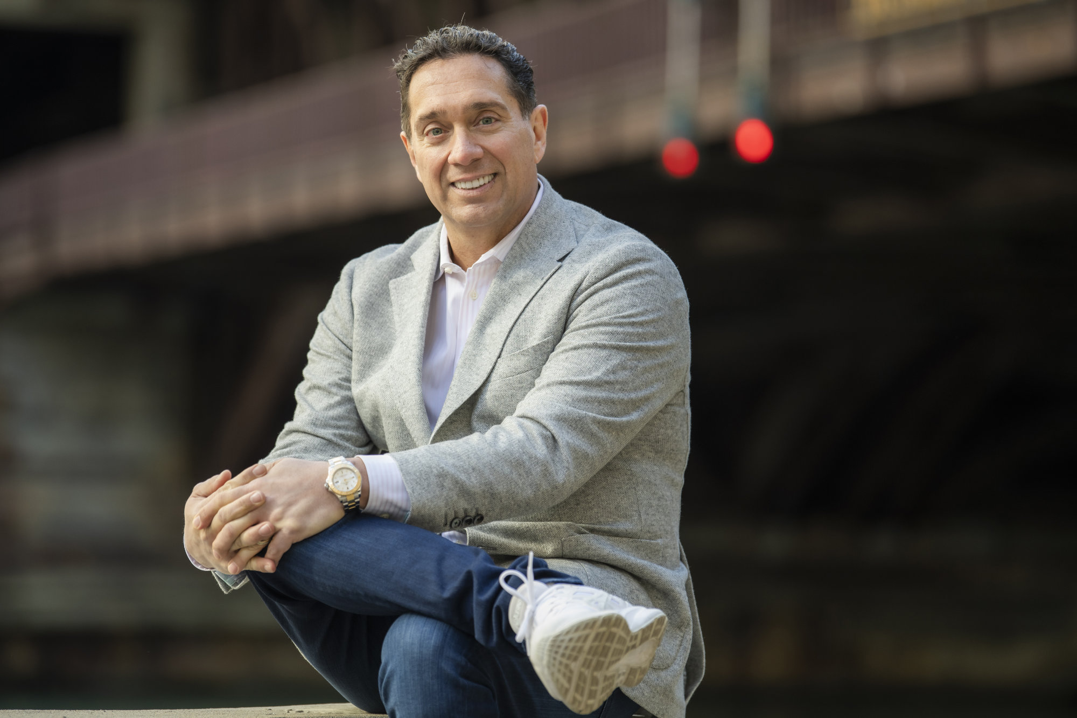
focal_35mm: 155
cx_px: 538
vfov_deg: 8.9
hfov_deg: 13.3
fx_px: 4636
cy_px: 359
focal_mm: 155
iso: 320
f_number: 2.8
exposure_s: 1/400
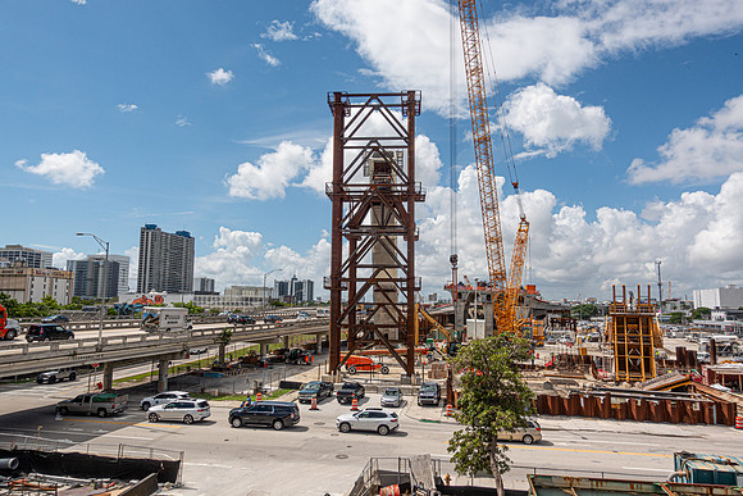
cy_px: 248
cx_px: 372
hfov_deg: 73.7
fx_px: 495
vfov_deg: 53.2
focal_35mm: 24
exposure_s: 1/200
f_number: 4.5
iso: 125
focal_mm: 8.8
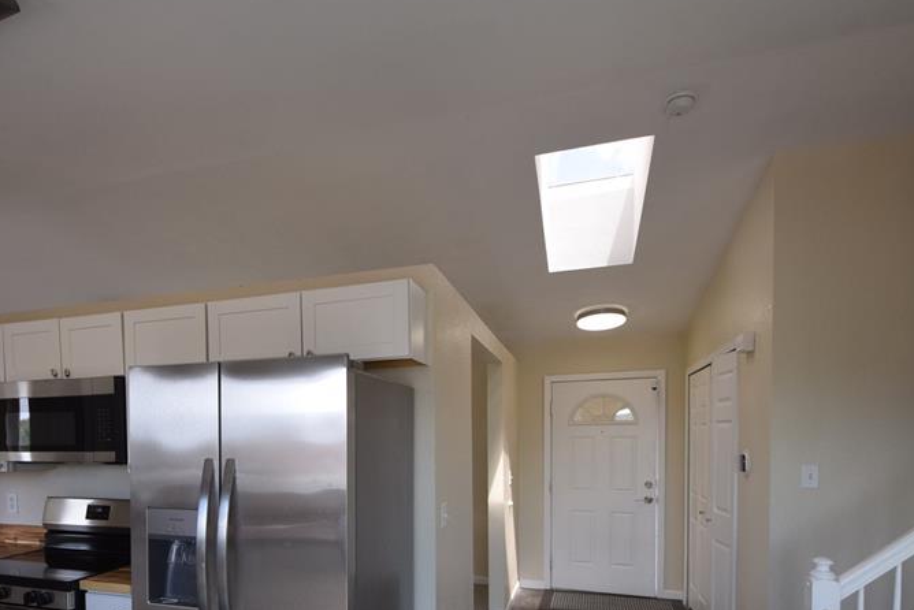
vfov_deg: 53.0
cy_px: 449
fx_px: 584
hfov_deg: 74.6
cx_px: 338
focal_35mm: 23
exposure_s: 1/125
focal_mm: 10
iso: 400
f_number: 5.6
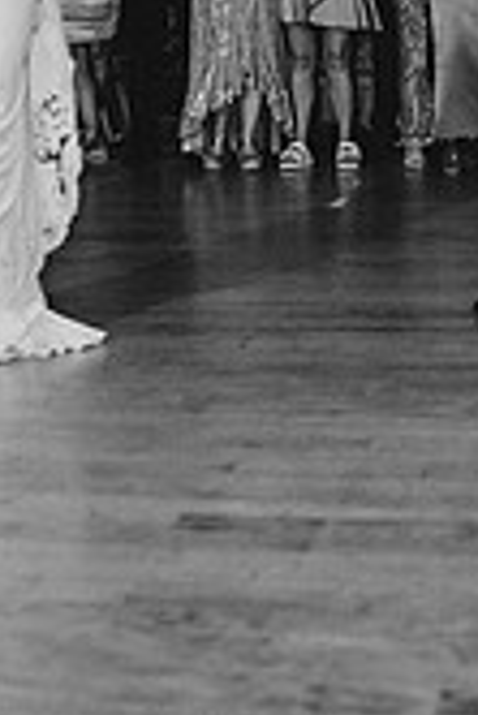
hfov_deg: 14.4
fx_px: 1888
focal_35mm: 95
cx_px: 323
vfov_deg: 20.4
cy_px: -78
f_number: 2
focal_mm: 35
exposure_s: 1/250
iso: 1250
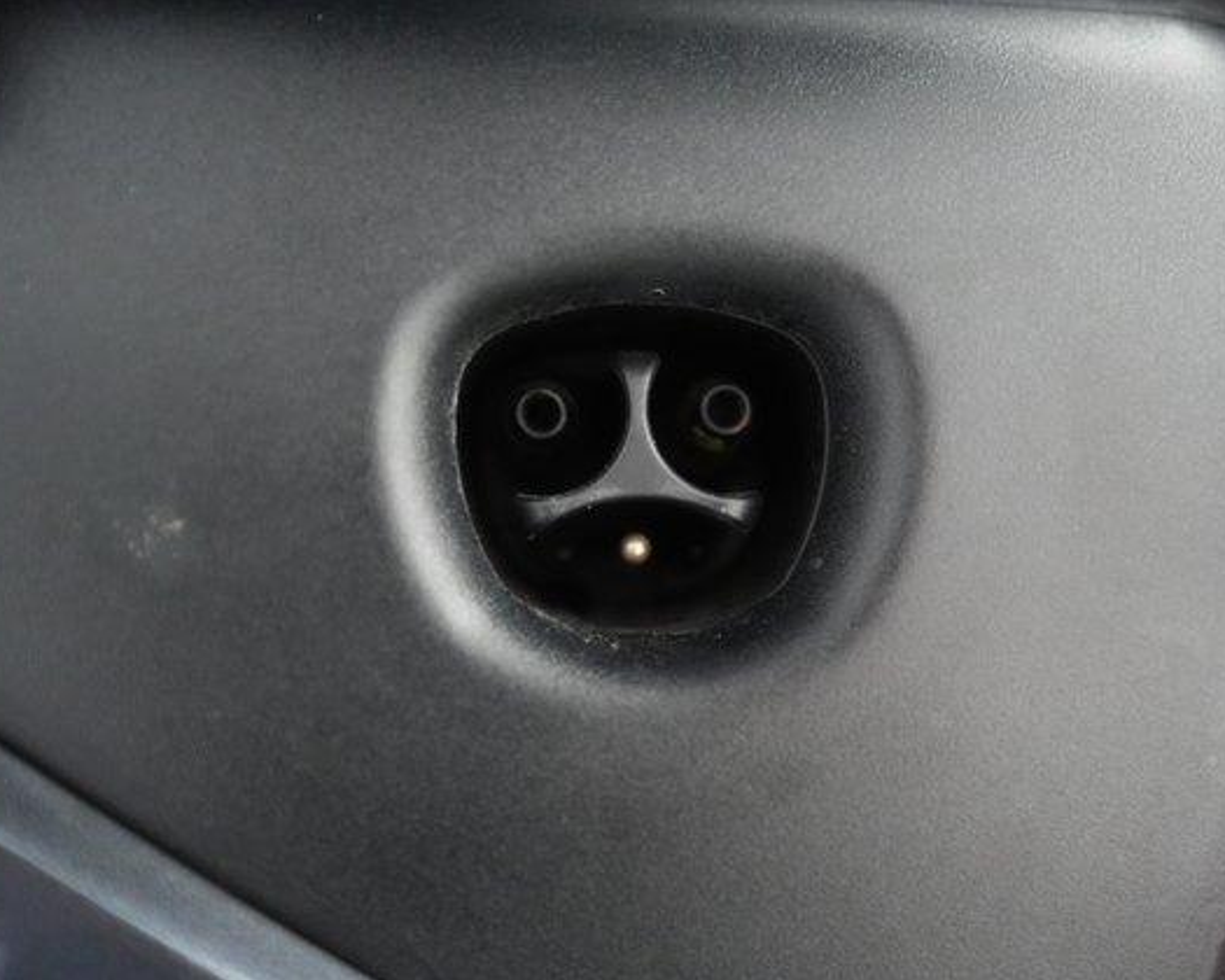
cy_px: 492
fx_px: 1160
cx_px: 639
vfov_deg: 45.8
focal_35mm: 32
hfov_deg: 55.6
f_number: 2.8
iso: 8000
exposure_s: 1/160
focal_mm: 28
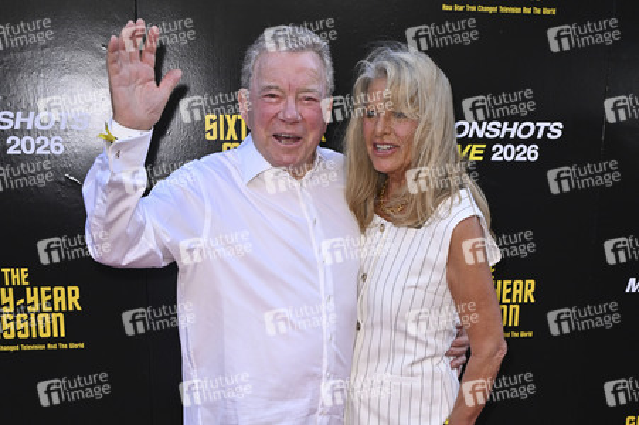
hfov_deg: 54.5
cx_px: 320
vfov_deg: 37.8
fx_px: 621
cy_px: 212
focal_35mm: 35
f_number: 6.3
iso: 1000
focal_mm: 35
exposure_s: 1/250
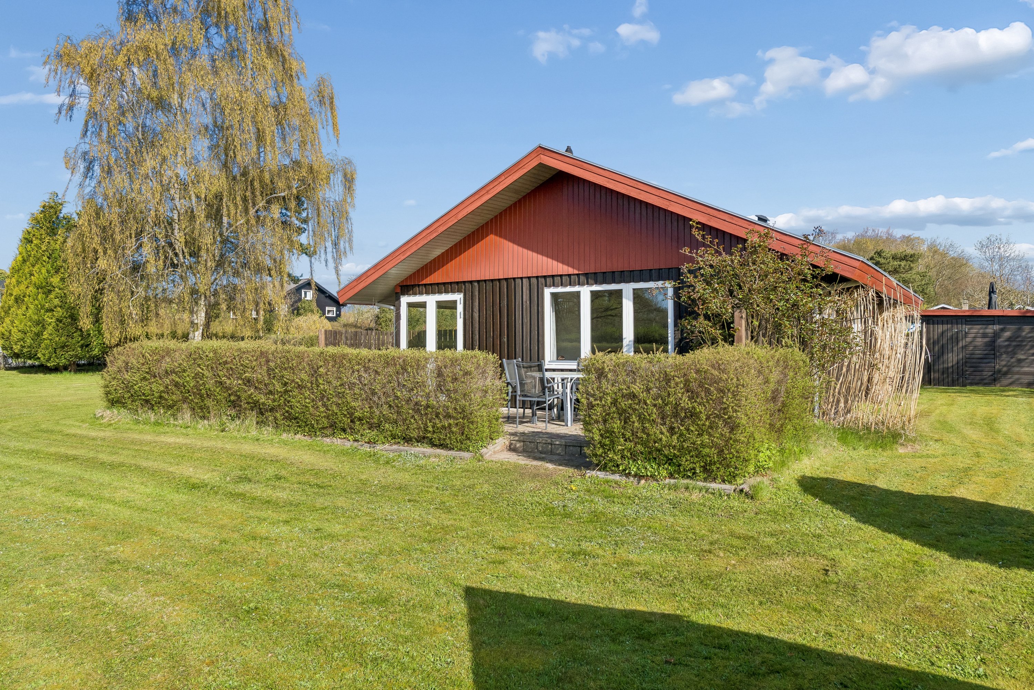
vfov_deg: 49.1
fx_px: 754
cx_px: 517
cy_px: 345
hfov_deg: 68.9
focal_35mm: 26
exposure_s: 1/640
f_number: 8
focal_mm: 17.5
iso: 250
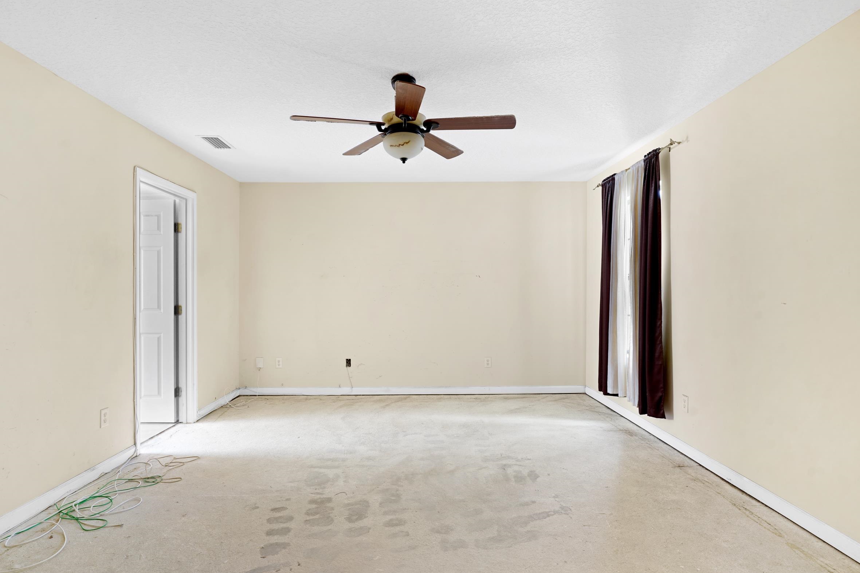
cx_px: 409
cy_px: 293
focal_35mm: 18
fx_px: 430
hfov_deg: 89.9
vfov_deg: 67.4
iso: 100
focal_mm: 17
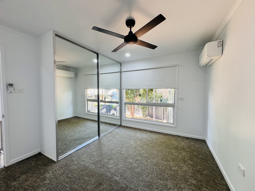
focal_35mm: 14
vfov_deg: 85.7
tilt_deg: -2.6
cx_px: 128
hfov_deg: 102.1
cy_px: 96
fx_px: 103
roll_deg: +0.5
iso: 125
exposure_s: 1/100
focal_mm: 2.22
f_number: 2.2
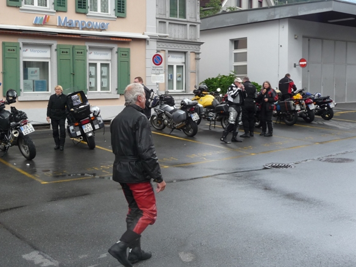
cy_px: 106
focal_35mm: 41
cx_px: 154
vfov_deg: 35.0
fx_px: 422
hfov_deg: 45.7
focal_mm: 5
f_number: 3.4
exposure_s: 1/200
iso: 100
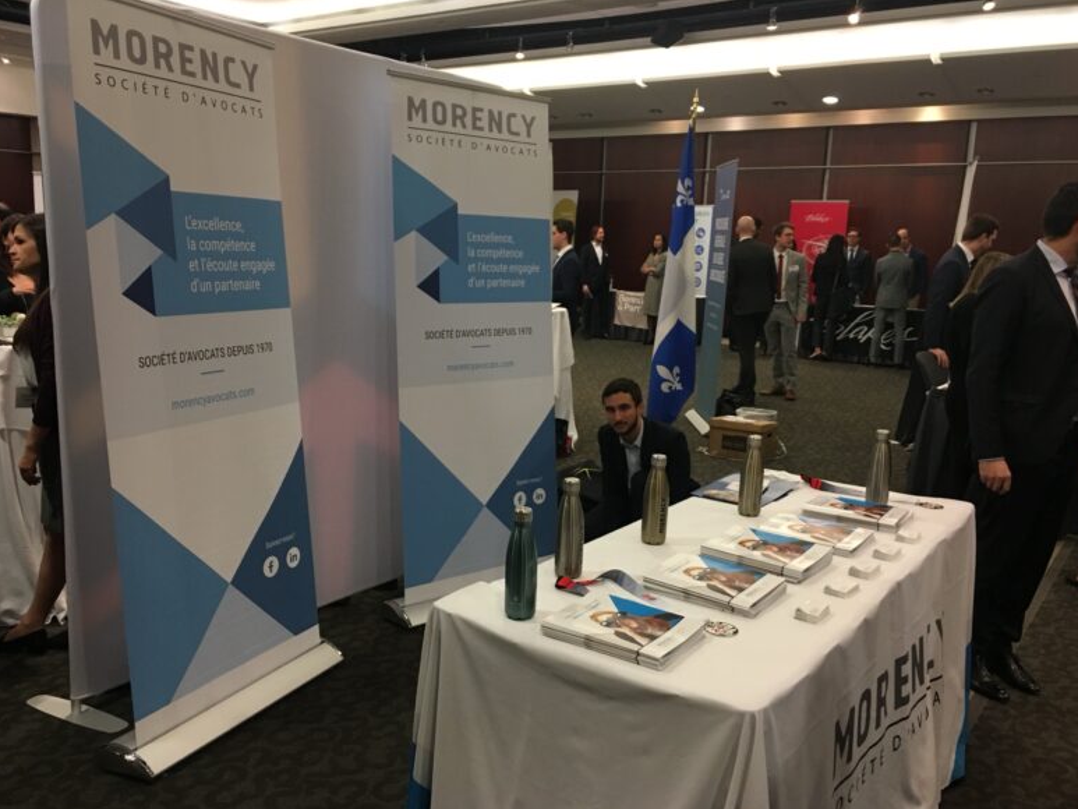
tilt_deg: -11.0
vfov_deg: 46.8
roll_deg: -2.1
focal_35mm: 30
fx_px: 934
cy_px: 416
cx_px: 531
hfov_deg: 60.0
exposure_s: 1/30
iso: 125
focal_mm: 4.15
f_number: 2.2
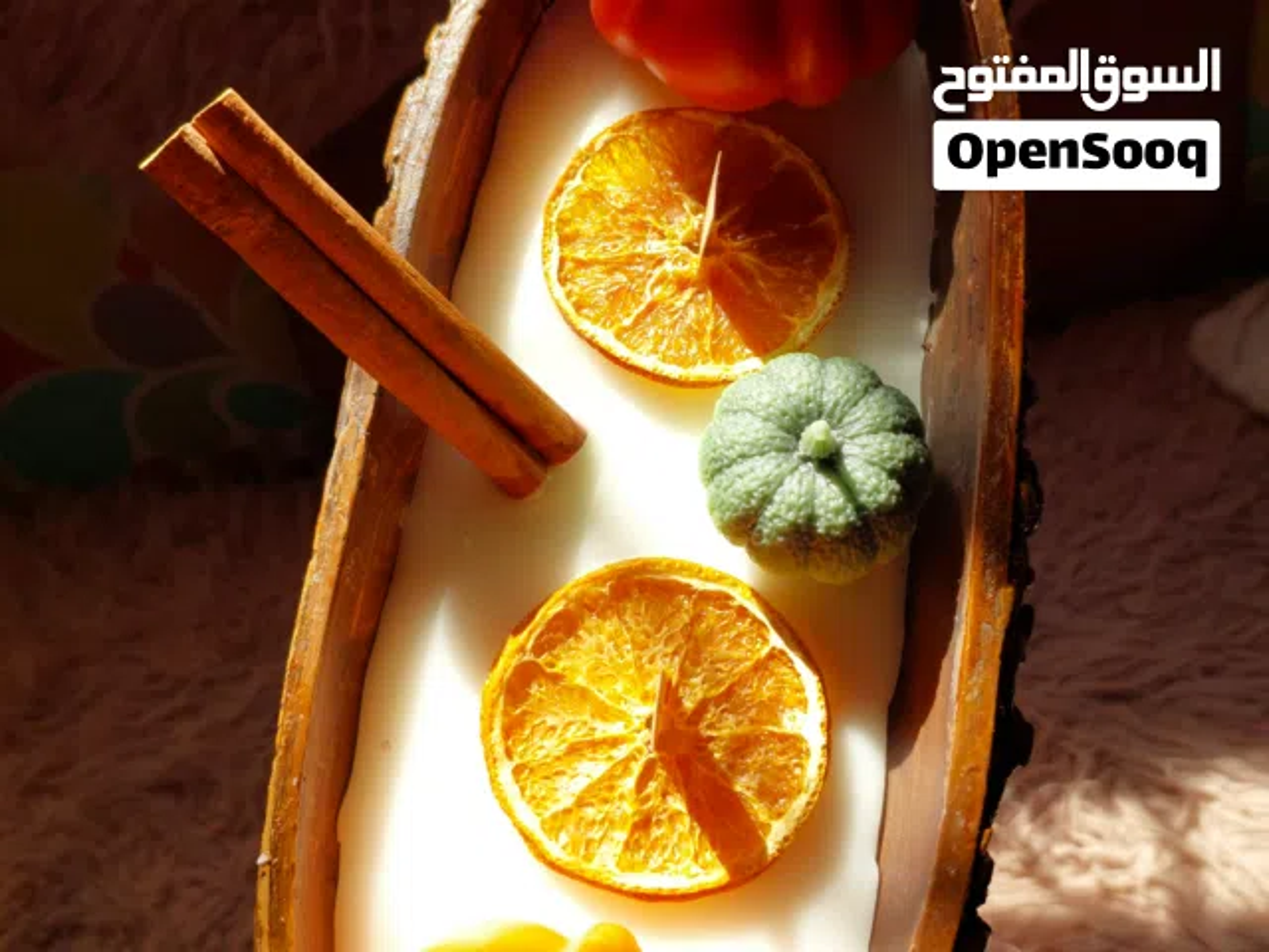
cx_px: 634
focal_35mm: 23
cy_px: 476
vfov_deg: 58.9
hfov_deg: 73.9
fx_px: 843
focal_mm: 5.06
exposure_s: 1/270
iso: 25
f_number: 1.8
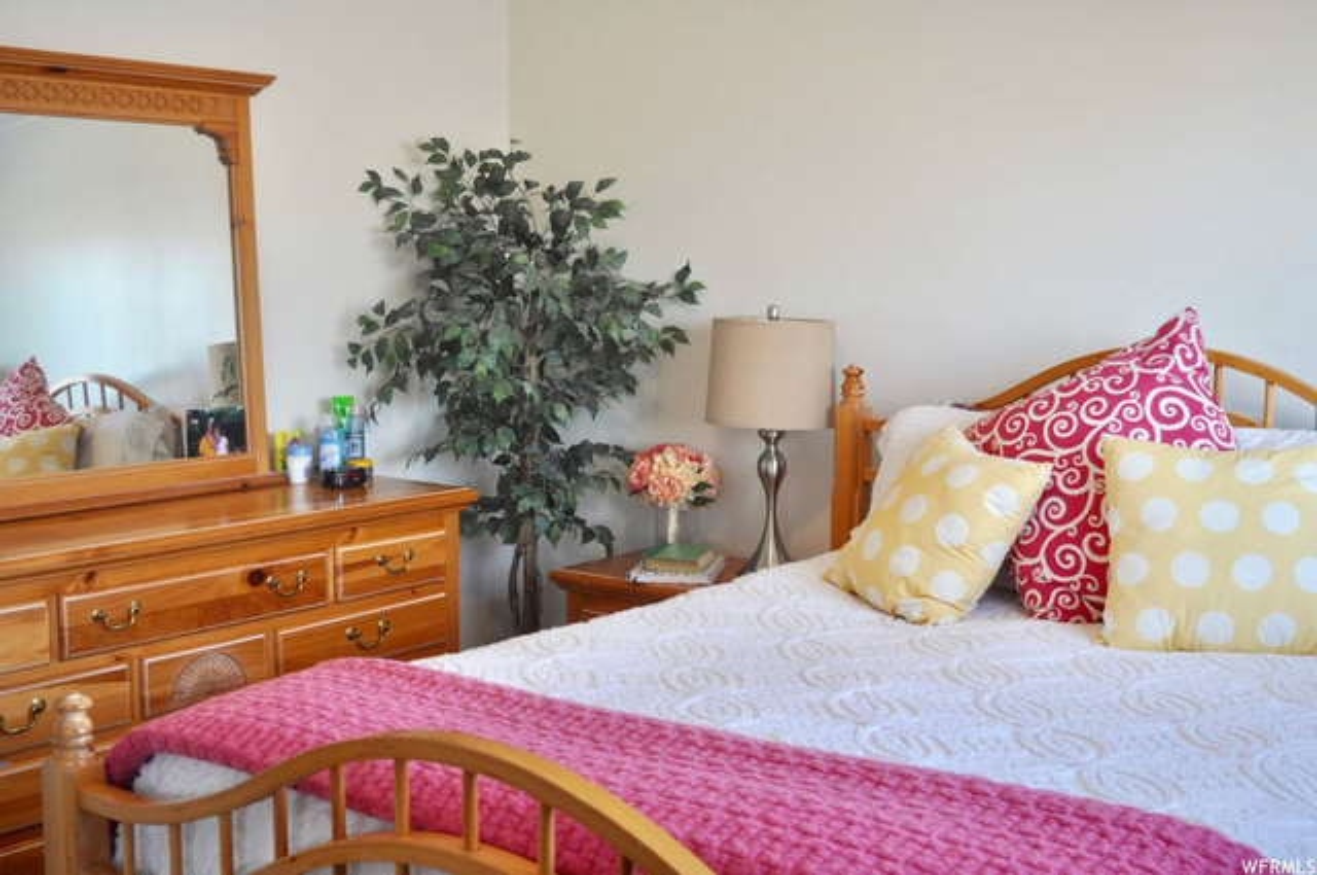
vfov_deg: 31.8
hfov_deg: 46.5
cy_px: 438
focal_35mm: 42
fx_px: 1535
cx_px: 658
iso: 560
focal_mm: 28
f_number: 4
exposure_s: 1/60
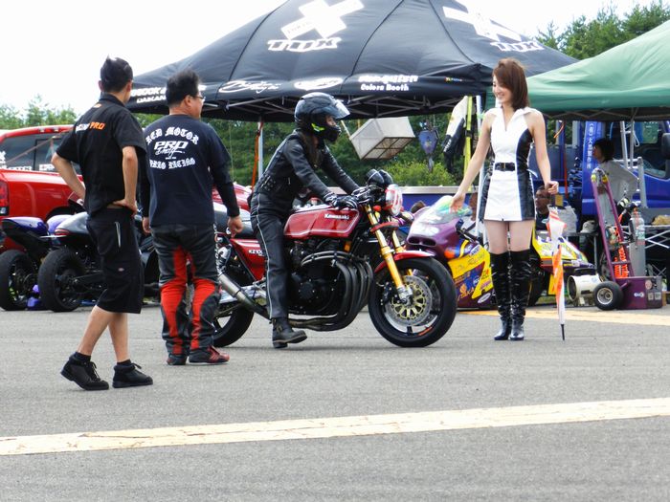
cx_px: 335
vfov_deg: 8.4
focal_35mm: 176
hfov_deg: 11.2
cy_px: 251
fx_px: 3407
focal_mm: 31.2
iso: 160
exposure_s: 1/400
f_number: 5.4
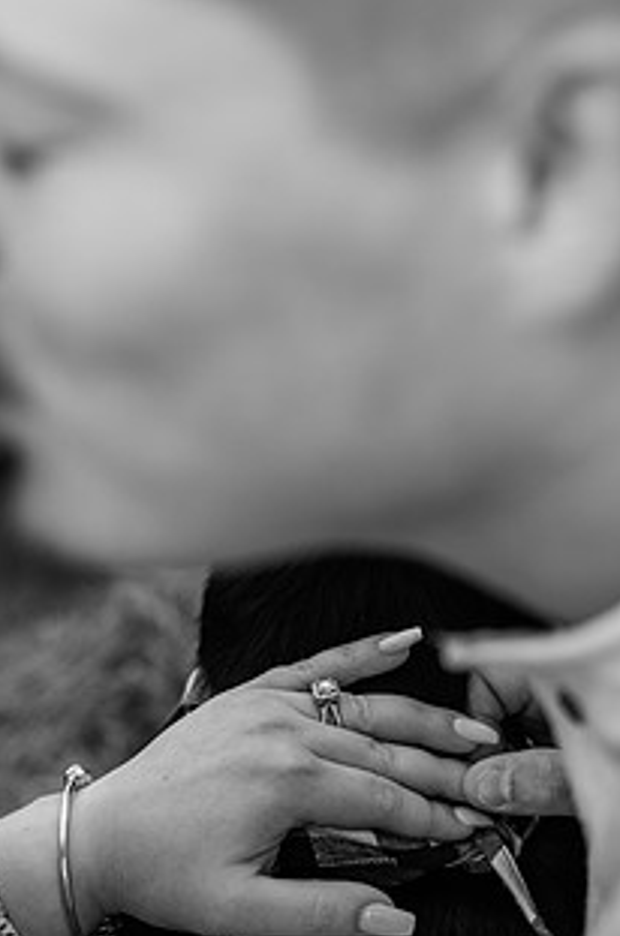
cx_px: 218
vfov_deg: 24.2
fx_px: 2180
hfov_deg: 16.2
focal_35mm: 84
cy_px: 545
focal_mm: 58
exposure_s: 1/400
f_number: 3.5
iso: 250
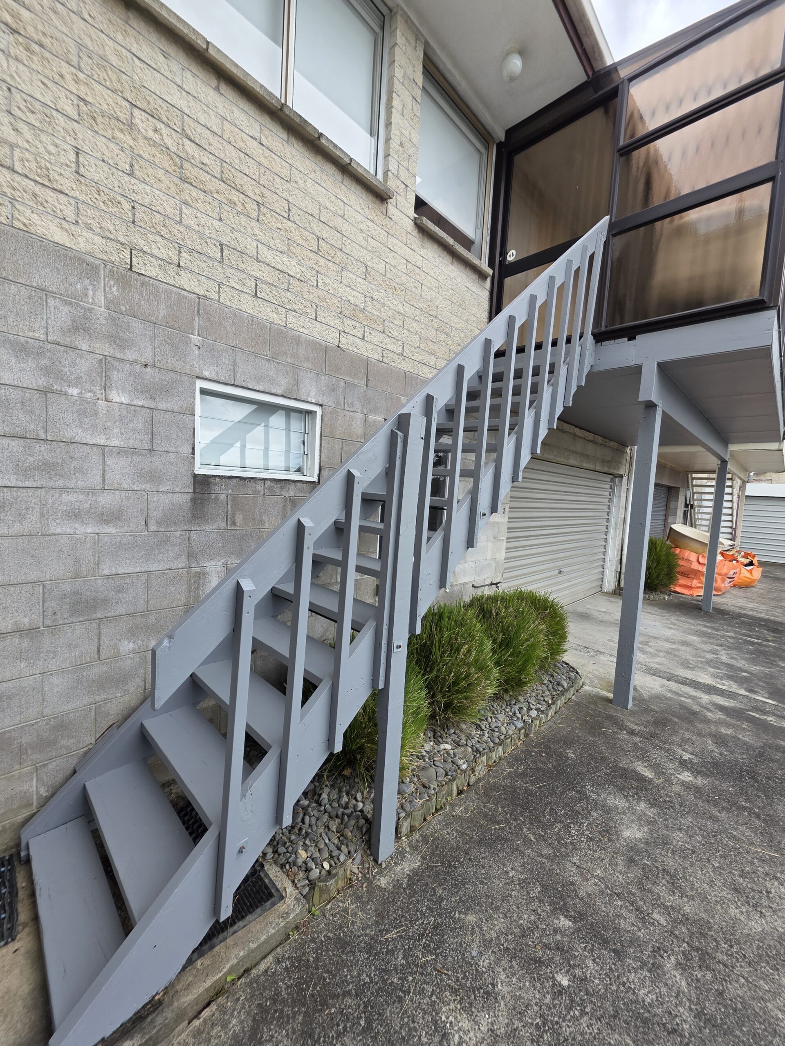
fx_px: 393
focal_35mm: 13
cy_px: 523
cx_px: 392
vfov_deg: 106.2
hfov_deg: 89.9
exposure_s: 1/514
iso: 40
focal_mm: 2.2
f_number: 1.9
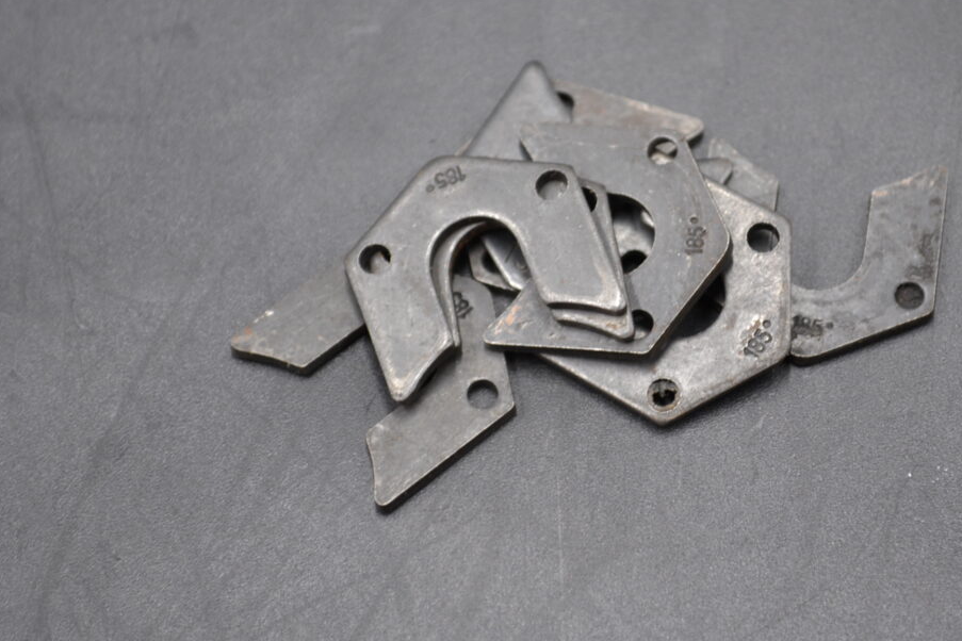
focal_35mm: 110
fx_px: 2930
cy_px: 249
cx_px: 581
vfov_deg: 12.5
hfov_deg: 18.6
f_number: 5.6
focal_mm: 55
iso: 400
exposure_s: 1/25
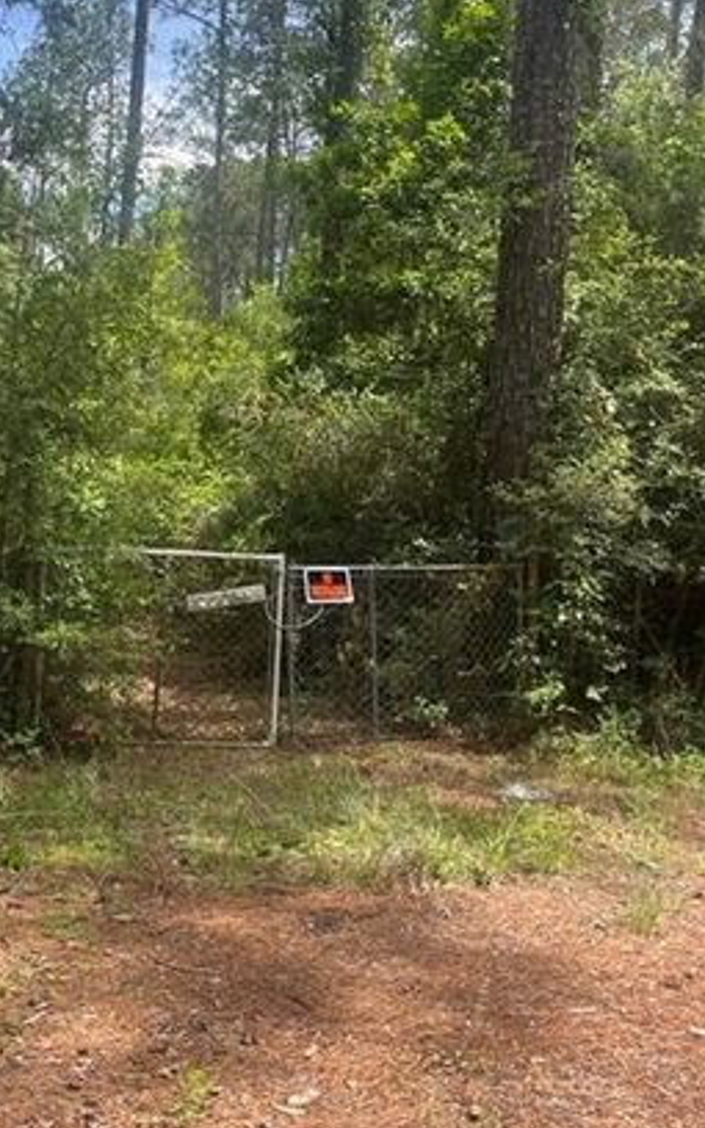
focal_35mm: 45
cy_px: 557
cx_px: 205
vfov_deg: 44.4
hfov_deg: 28.3
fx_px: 1383
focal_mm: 4.2
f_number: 1.6
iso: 32
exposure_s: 1/988
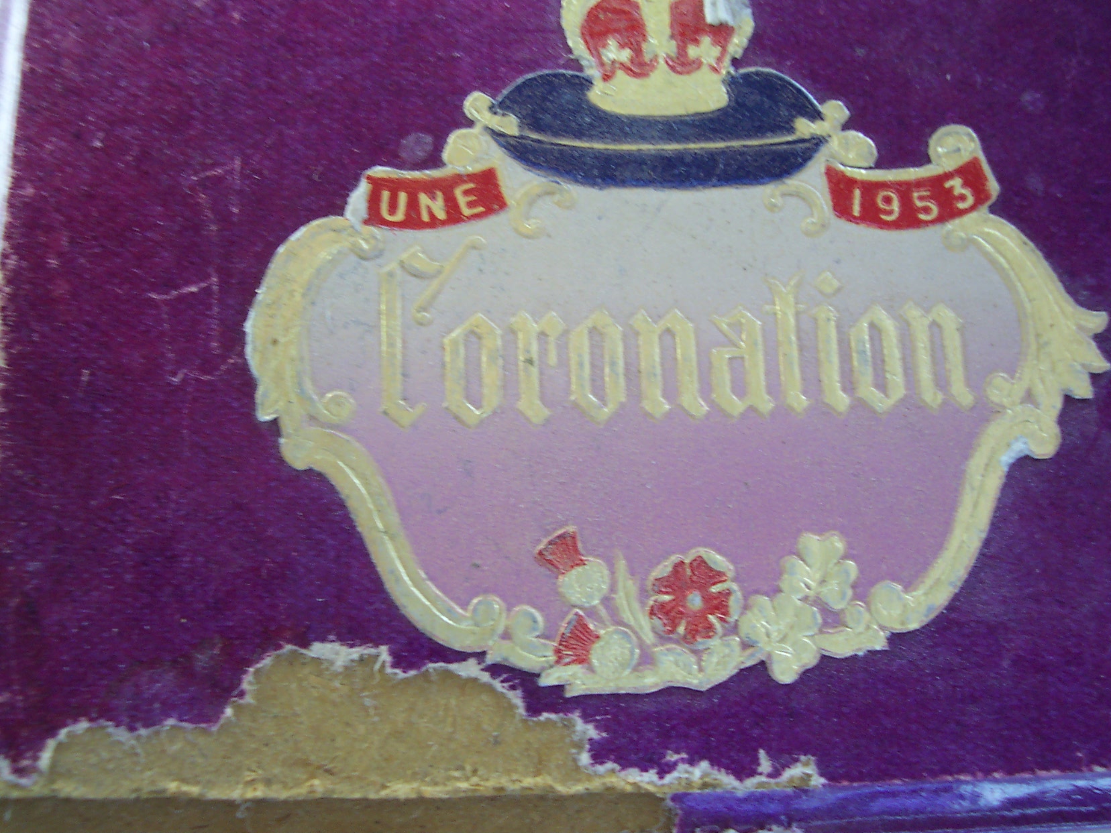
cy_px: 416
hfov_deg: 50.1
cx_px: 556
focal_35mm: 37
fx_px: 1188
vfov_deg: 38.7
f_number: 2.8
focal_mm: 5.6
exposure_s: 1/45
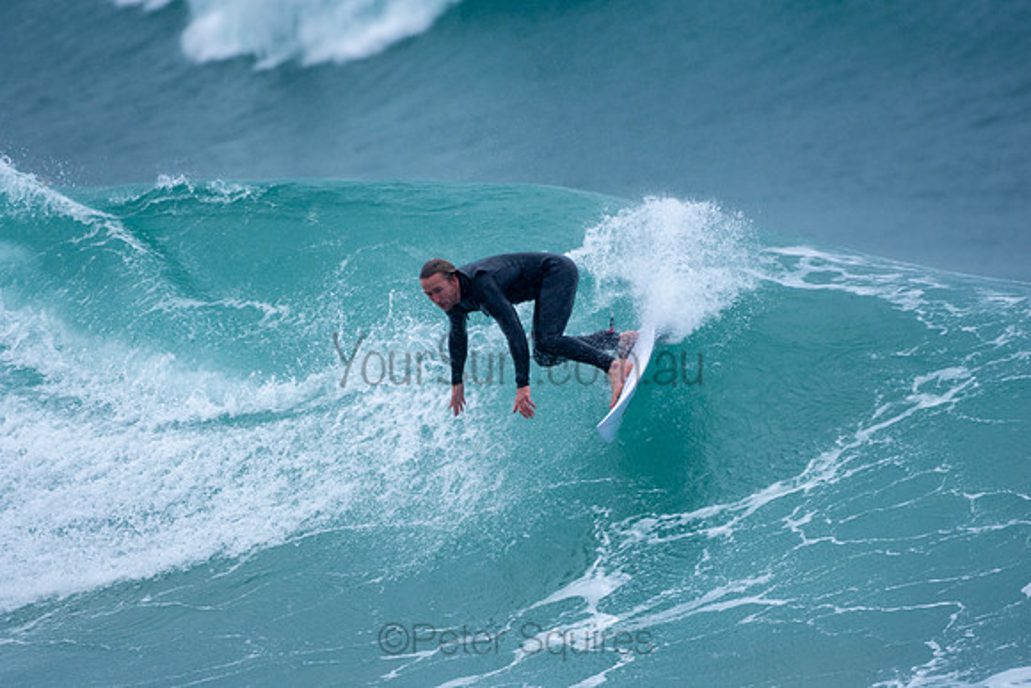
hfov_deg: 2.9
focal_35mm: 720
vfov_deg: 1.9
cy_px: 344
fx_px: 20624
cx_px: 516
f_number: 5.6
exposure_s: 1/500
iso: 280
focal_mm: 480
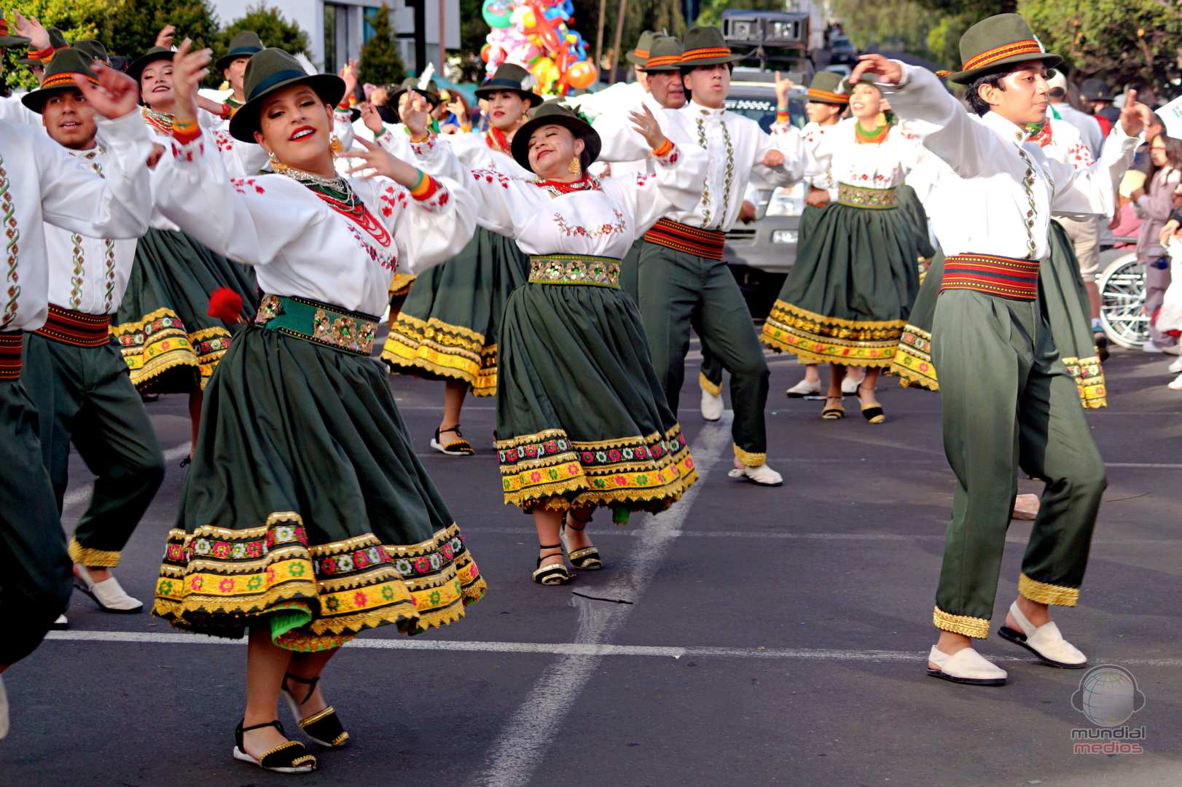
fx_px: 2708
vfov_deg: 16.5
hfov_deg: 24.6
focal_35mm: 82
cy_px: 394
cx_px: 591
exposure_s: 1/160
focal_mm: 55
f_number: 5
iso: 100
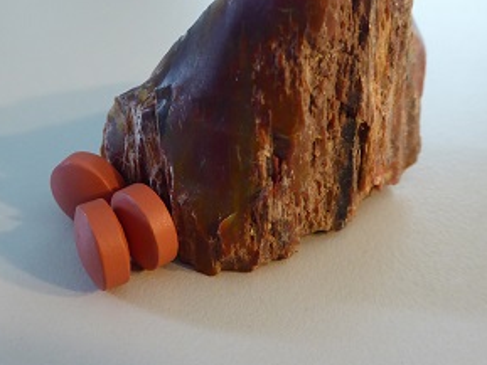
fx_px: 662
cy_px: 145
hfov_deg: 40.3
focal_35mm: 47
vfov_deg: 30.8
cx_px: 197
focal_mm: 5.8
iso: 400
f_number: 3.6
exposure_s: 1/30
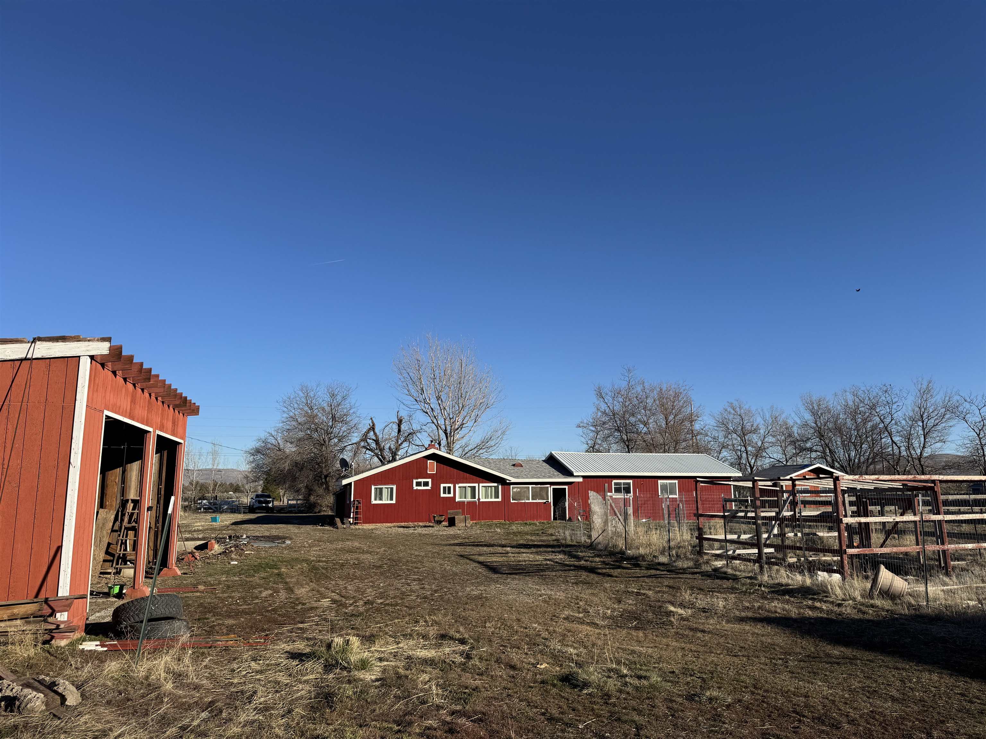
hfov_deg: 71.6
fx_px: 684
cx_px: 493
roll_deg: +0.2
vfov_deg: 56.8
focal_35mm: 24
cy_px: 370
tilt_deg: +9.3
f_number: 1.78
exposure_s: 1/4950
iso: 80
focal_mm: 6.76
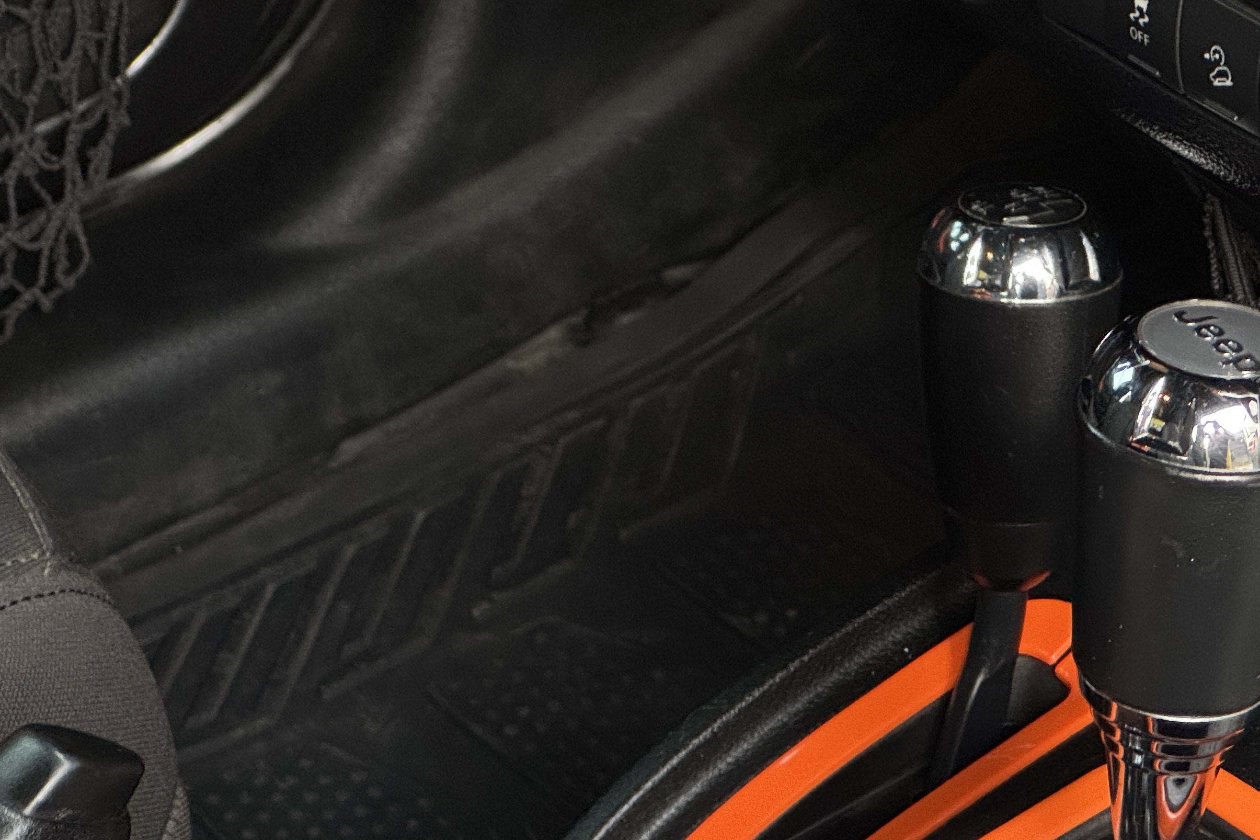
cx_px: 1005
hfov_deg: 15.2
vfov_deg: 10.2
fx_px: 4689
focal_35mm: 134
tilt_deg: -36.9
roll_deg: +8.0
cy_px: 683
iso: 640
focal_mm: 9
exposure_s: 1/60
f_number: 2.8
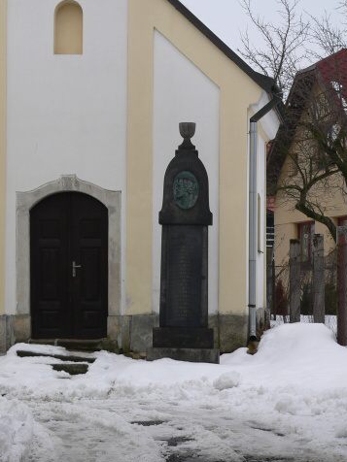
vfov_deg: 15.3
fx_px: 1724
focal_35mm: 129
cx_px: 54
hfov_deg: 11.4
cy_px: 232
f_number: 4
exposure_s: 1/400
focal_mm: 16.1
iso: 80
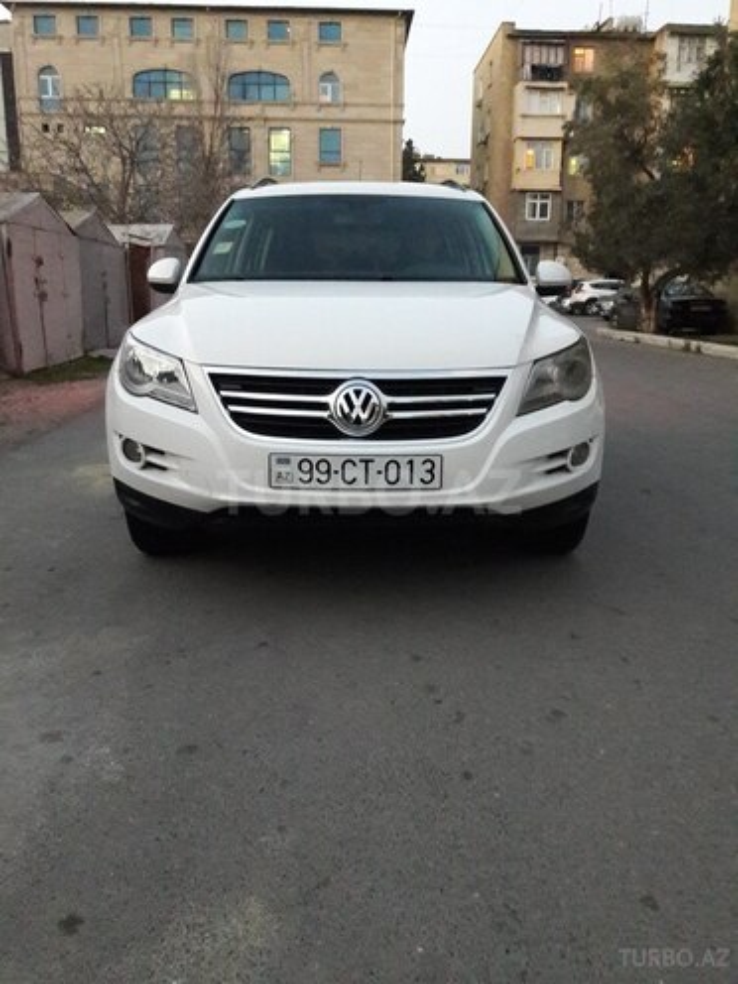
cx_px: 369
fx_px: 796
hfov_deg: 49.7
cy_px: 492
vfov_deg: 63.4
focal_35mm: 28
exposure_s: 1/17
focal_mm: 3.7
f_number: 1.9
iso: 640
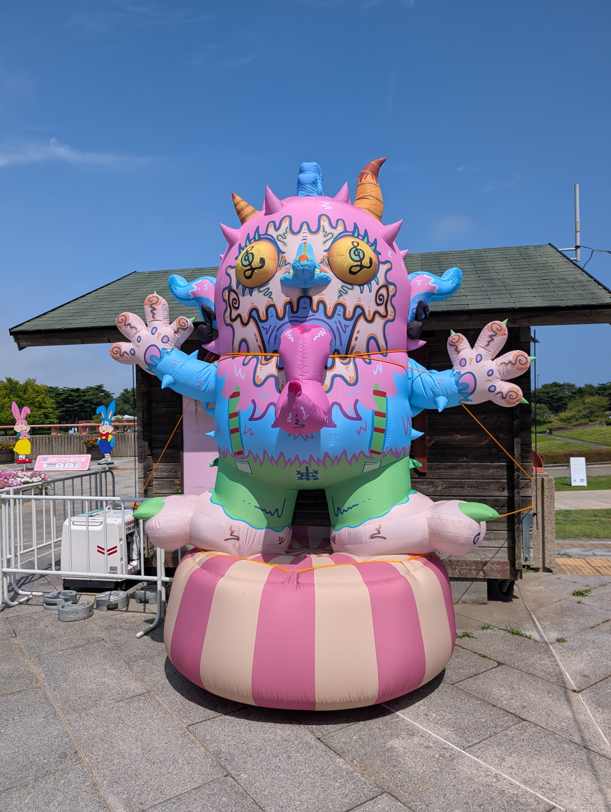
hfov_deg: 56.9
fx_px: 563
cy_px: 406
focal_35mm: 24
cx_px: 306
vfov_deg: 71.5
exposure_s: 1/2208
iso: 22
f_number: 1.68
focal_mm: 6.9
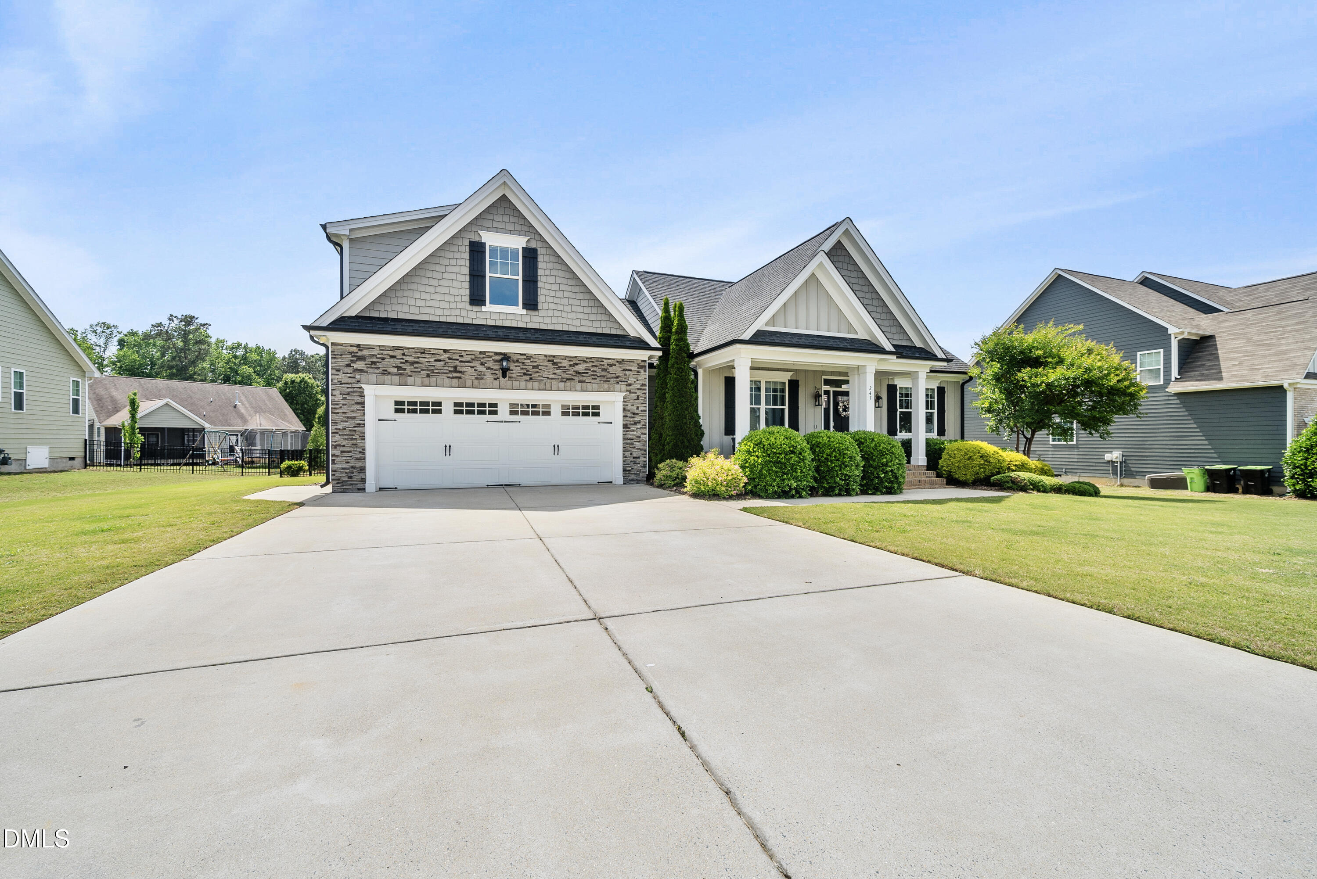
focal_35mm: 14
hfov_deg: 104.2
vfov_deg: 81.3
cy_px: 440
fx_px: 512
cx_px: 658
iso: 80
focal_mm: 14
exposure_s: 1/400
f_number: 7.1
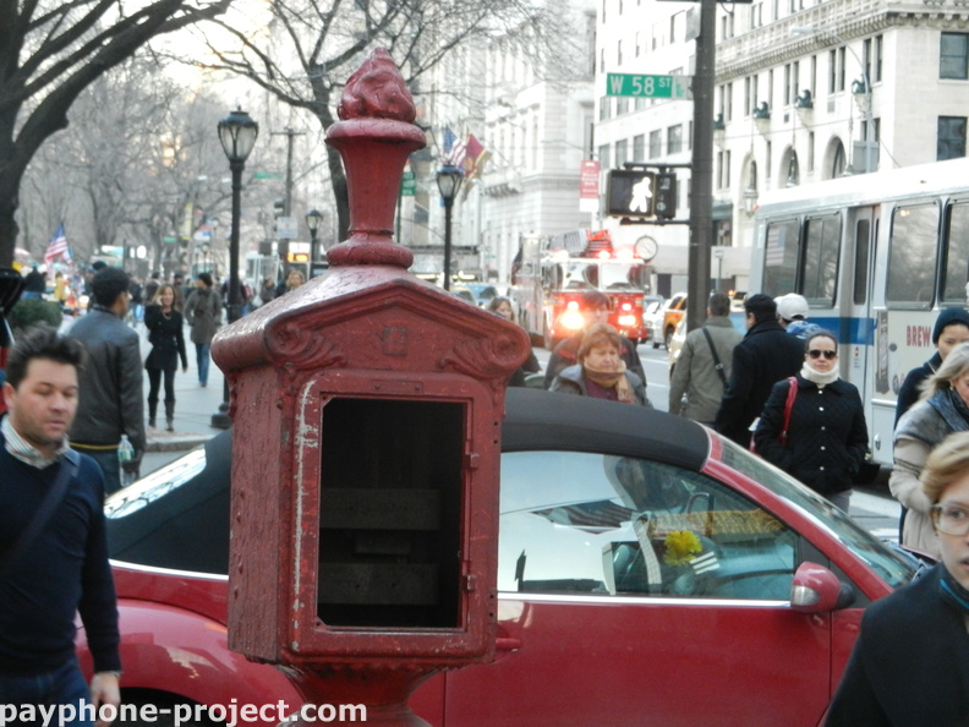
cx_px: 484
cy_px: 364
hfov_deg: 21.5
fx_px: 2547
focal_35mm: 91
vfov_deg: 16.2
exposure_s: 1/60
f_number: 4.9
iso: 640
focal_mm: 16.3
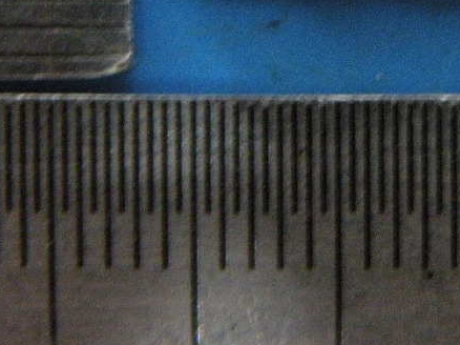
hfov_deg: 14.8
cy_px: -56
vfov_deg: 11.1
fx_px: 1740
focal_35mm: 131
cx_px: 457
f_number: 3.5
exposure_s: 1/8
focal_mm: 9.8
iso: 693
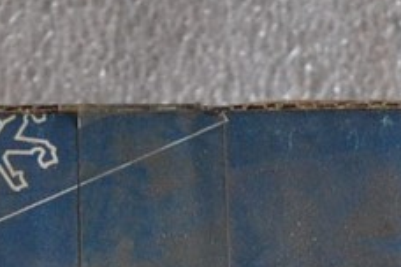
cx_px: 26
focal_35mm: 178
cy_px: 725
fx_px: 1983
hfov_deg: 11.5
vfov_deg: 7.1
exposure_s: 1/60
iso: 1000
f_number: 3.8
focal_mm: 20
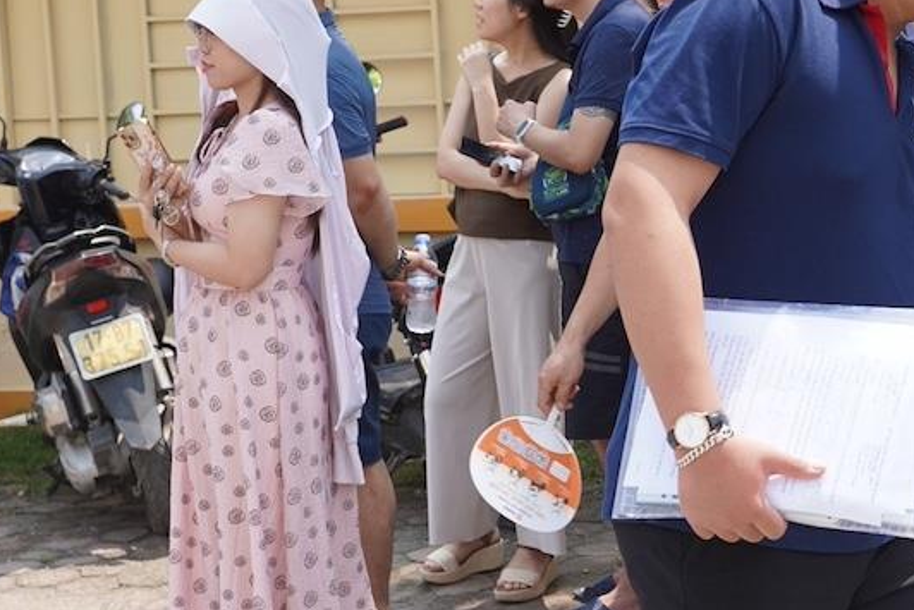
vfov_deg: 14.1
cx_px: 964
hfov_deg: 20.2
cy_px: 369
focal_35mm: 97
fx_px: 2463
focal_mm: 29
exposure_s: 1/400
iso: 100
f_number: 4.5
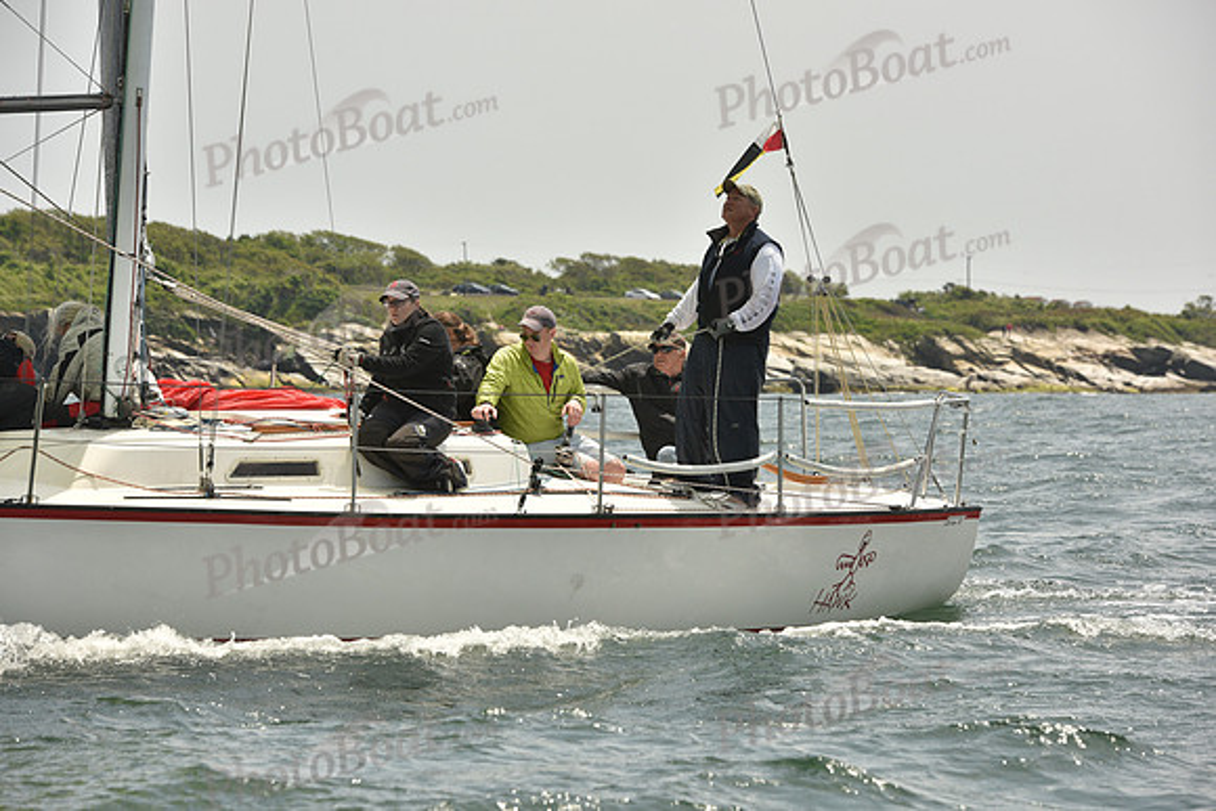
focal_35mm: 155
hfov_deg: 13.2
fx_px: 5237
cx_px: 608
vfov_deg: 8.9
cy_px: 406
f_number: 9
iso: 400
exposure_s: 1/1600
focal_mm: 155
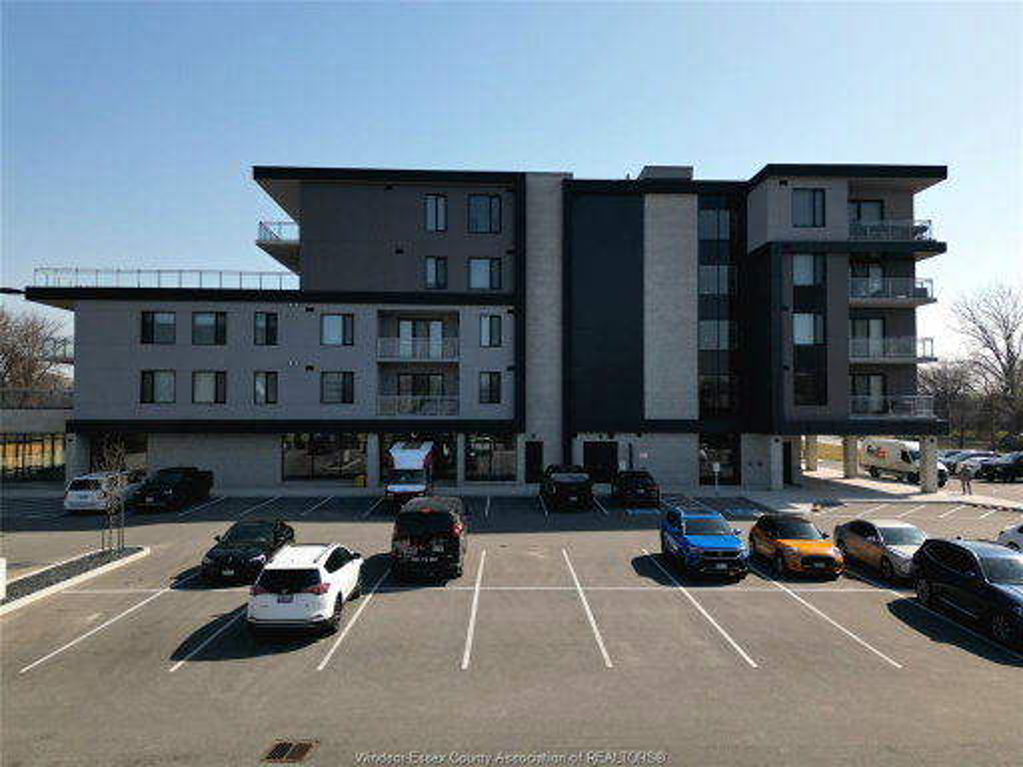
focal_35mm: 24
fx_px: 709
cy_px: 384
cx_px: 512
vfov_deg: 56.8
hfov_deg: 71.6
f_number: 1.7
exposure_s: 1/50
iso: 100
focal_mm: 6.72
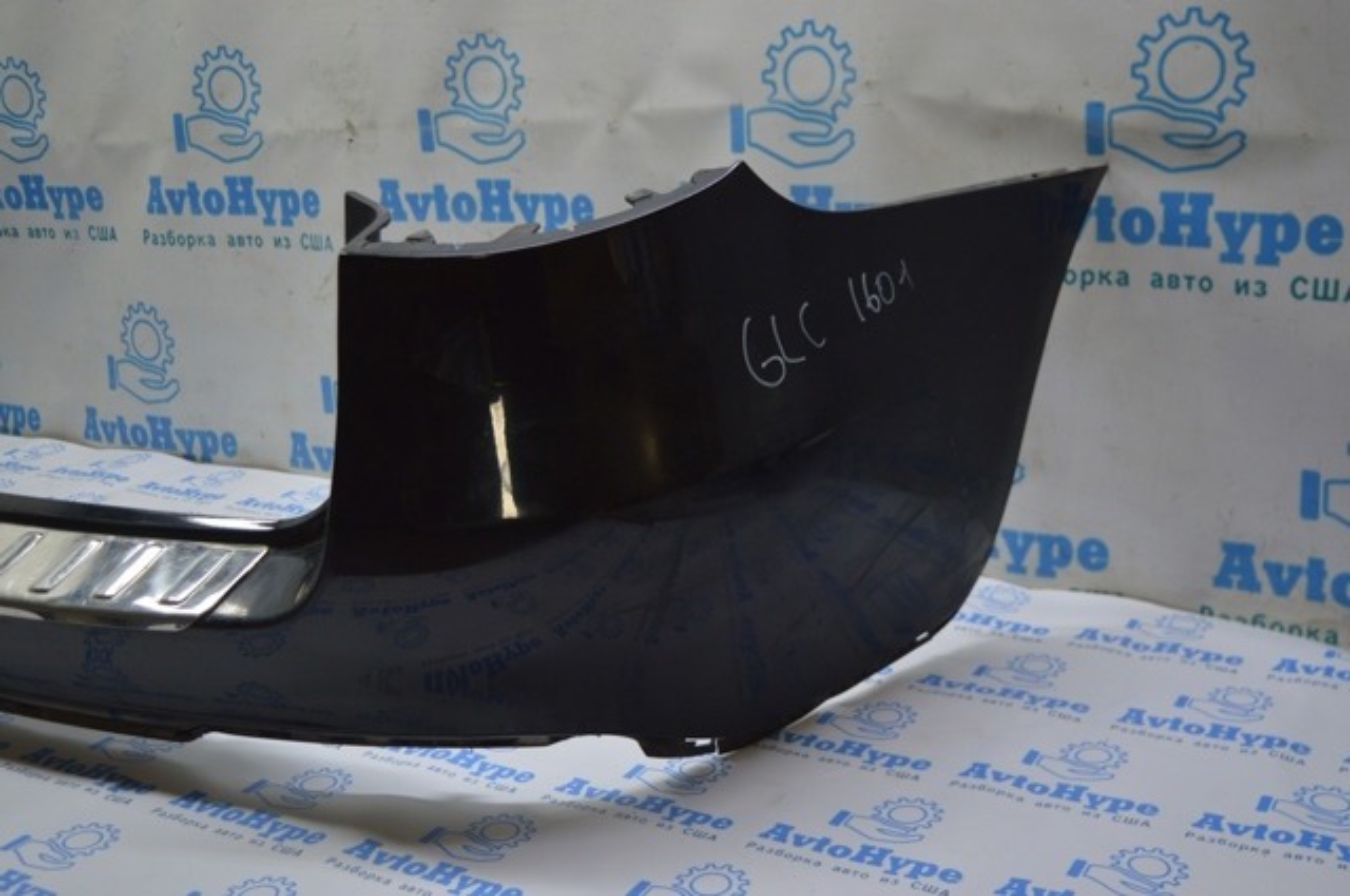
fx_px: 1573
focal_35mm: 42
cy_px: 448
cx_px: 675
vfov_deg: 31.8
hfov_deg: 46.5
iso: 400
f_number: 4.2
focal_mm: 28
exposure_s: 1/100
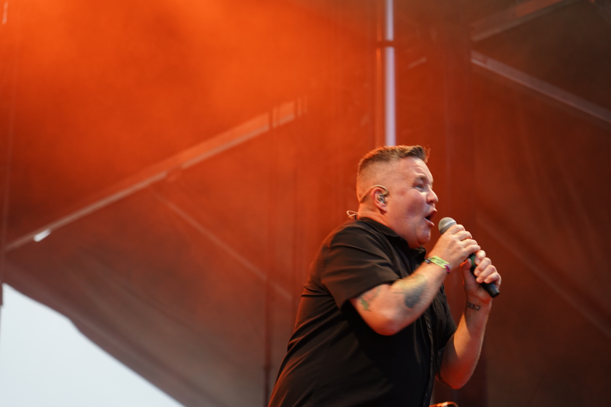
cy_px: 204
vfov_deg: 13.0
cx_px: 306
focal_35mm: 105
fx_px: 1782
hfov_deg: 19.5
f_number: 4
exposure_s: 1/160
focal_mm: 105
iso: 1600
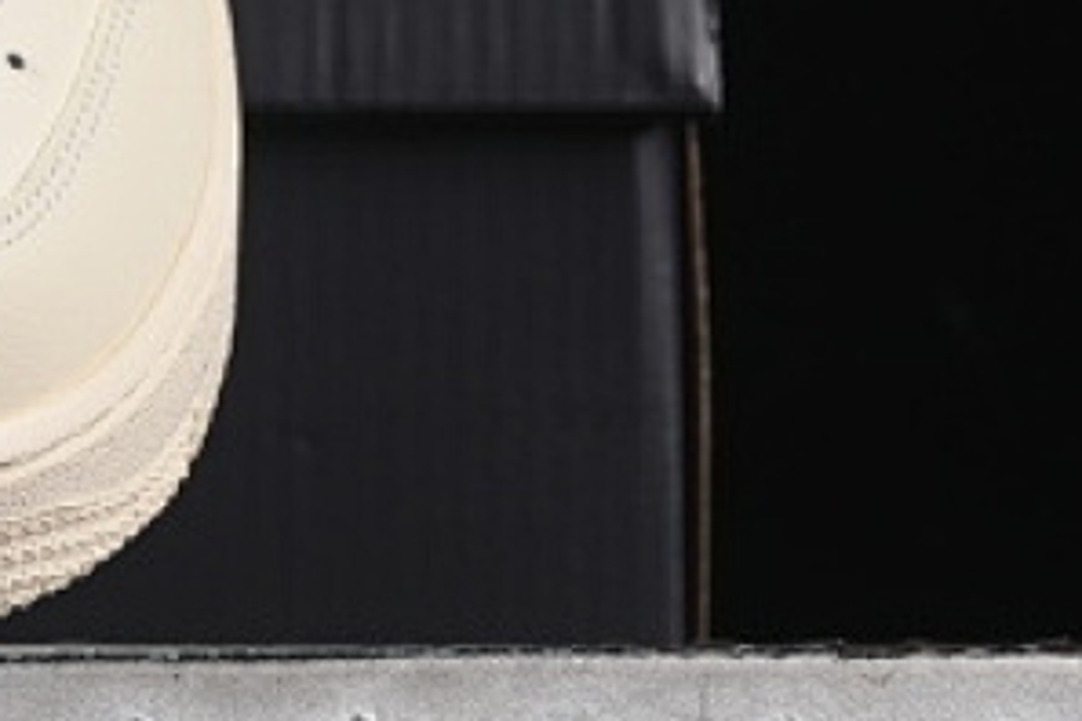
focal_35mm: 273
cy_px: -160
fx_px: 8205
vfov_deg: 5.0
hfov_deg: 7.4
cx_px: -707
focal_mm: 50
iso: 160
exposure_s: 1/80
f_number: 8
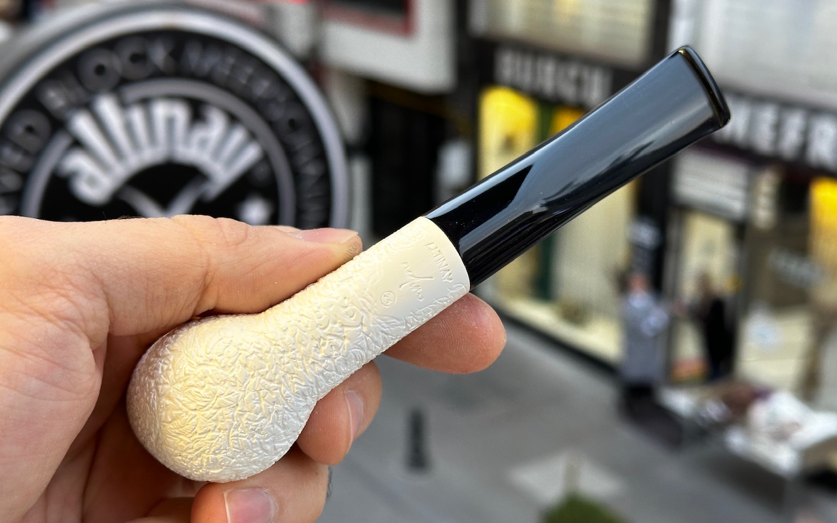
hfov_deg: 39.6
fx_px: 1163
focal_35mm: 51
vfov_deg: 25.3
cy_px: 284
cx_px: 419
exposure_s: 1/50
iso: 100
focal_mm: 6.86
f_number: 1.78
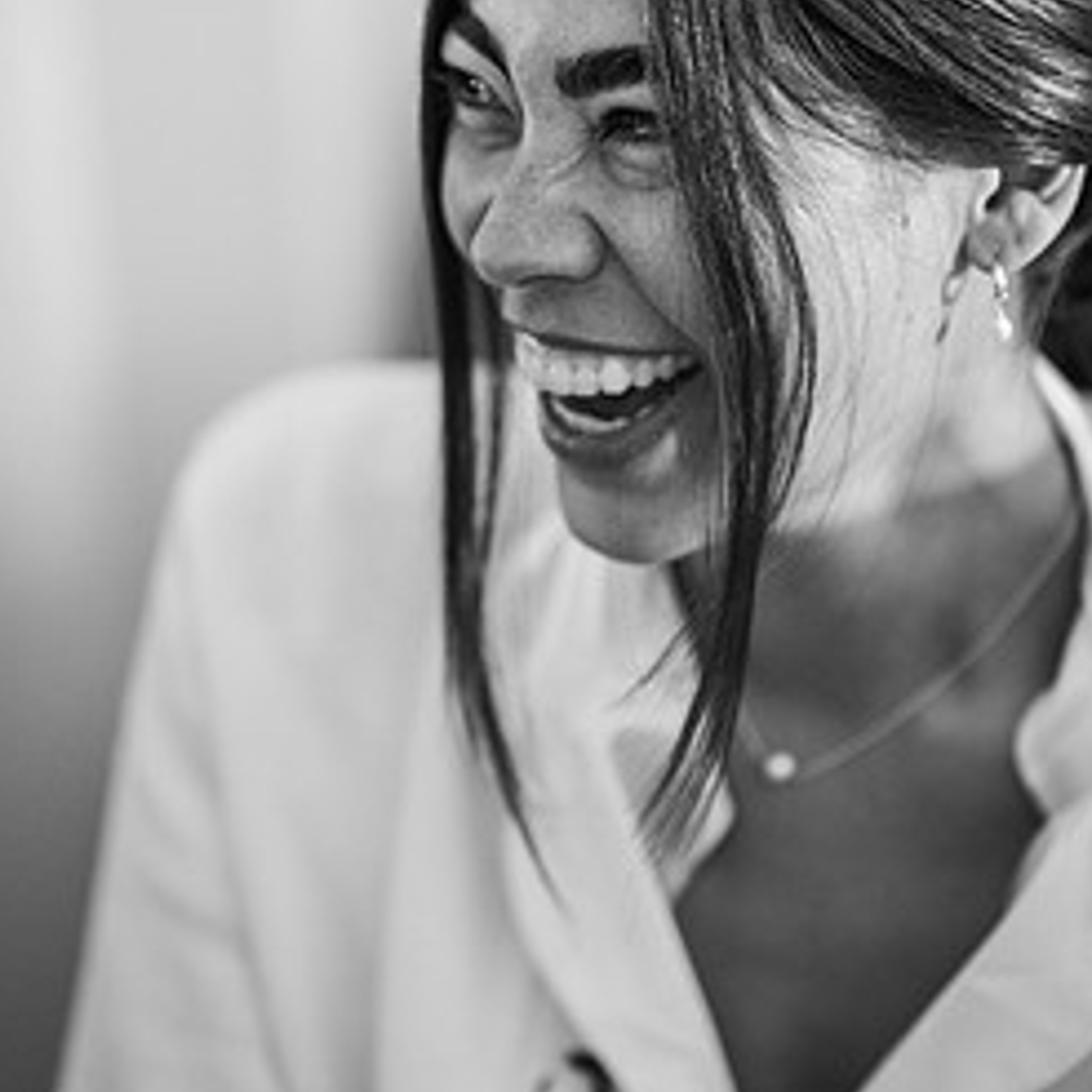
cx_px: 610
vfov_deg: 13.2
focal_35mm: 132
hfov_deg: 13.2
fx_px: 4711
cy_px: 382
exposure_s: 1/200
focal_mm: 85
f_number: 1.8
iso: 1400
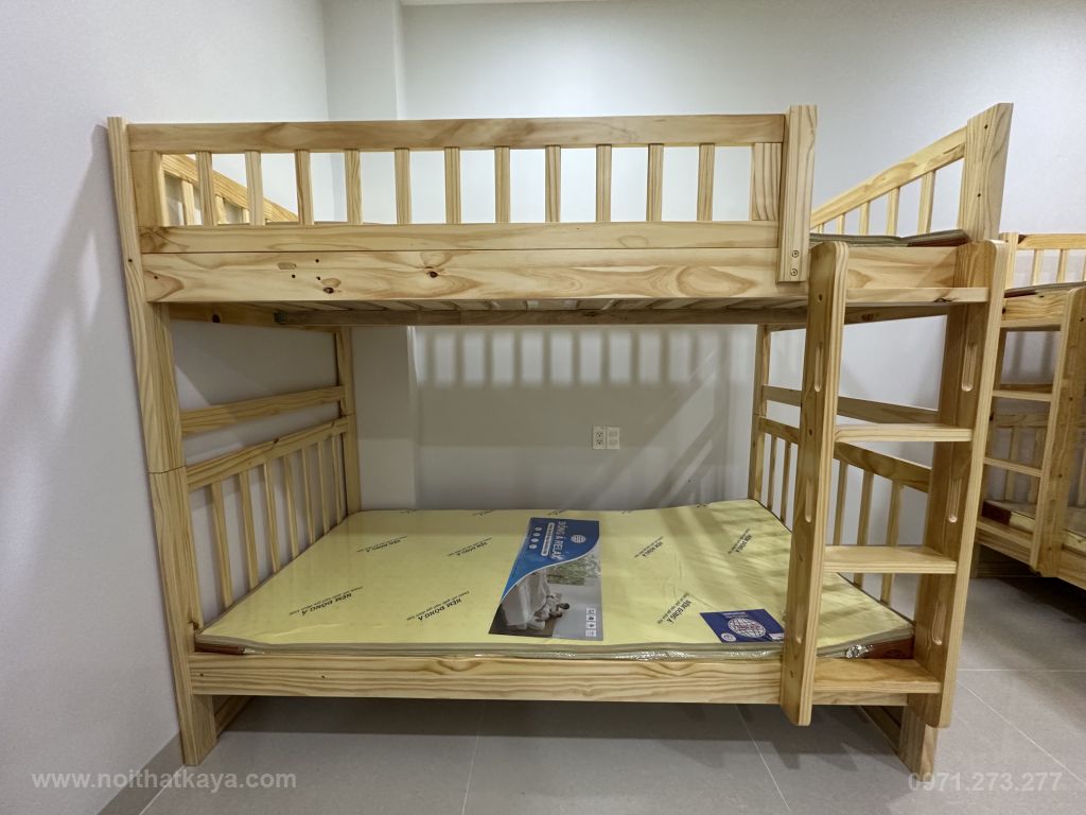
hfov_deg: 102.1
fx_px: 439
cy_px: 408
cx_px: 543
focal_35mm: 14
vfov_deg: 85.7
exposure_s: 1/72
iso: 320
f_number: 2.2
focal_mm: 2.22
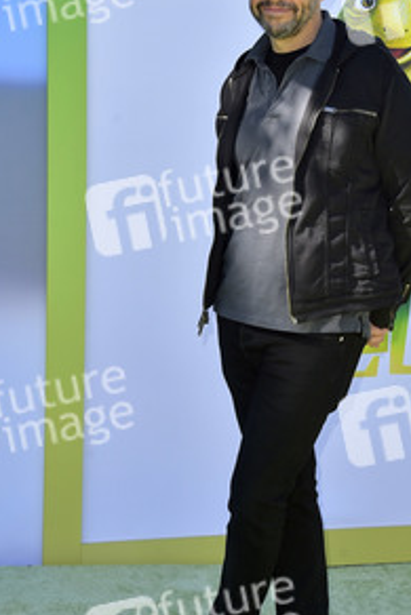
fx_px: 1454
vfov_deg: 23.9
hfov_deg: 16.1
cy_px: 312
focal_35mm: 85
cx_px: 256
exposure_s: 1/250
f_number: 7.1
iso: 125
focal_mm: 62
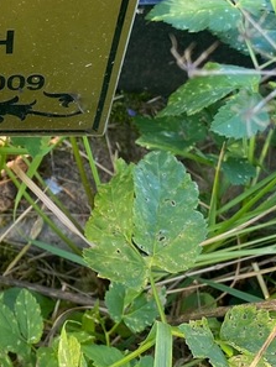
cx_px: -87
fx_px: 744
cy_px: 6
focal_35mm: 70
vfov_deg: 26.4
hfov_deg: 19.4
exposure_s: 1/177
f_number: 1.8
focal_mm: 4.25
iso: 32
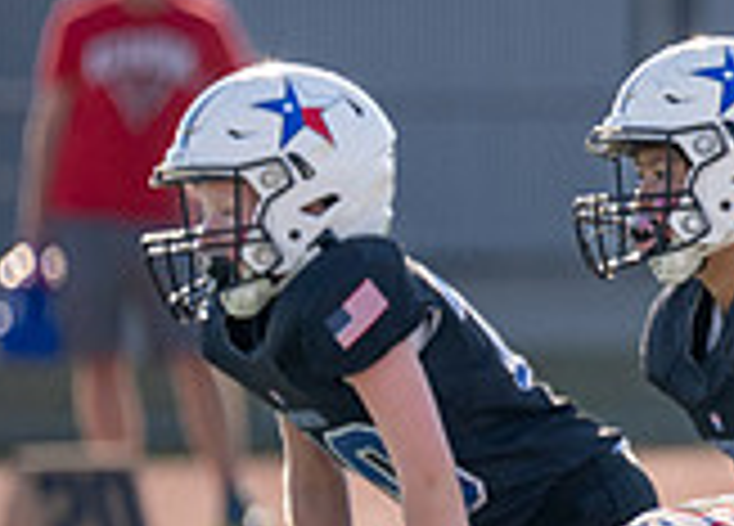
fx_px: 22802
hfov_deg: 1.8
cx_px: 1424
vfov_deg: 1.3
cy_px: 311
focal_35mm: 1092
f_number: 2.8
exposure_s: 1/2500
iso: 160
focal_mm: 200
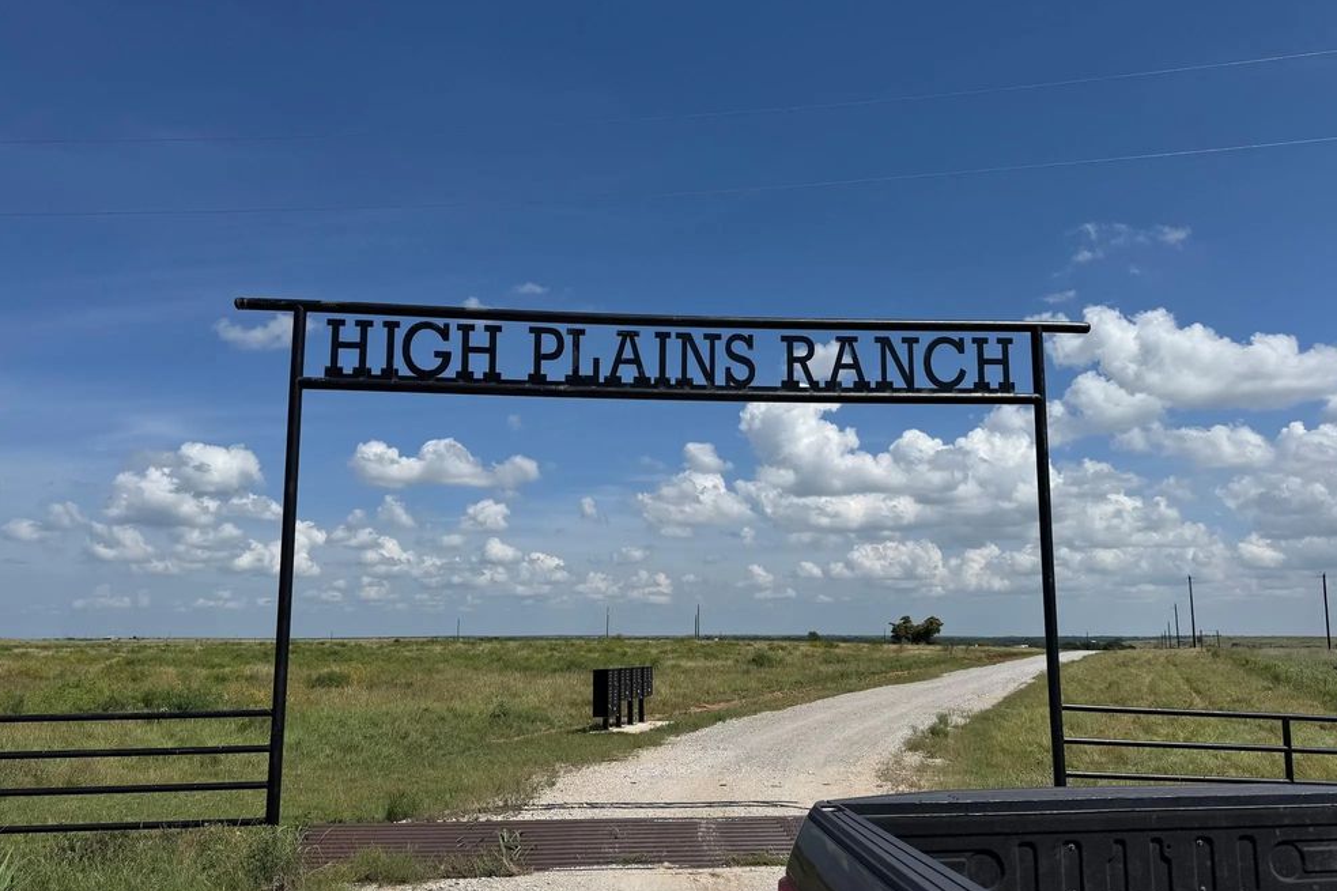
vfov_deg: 49.4
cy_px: 495
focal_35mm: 26
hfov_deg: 69.4
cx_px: 673
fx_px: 965
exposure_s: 1/9009
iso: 80
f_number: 1.78
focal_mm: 6.76
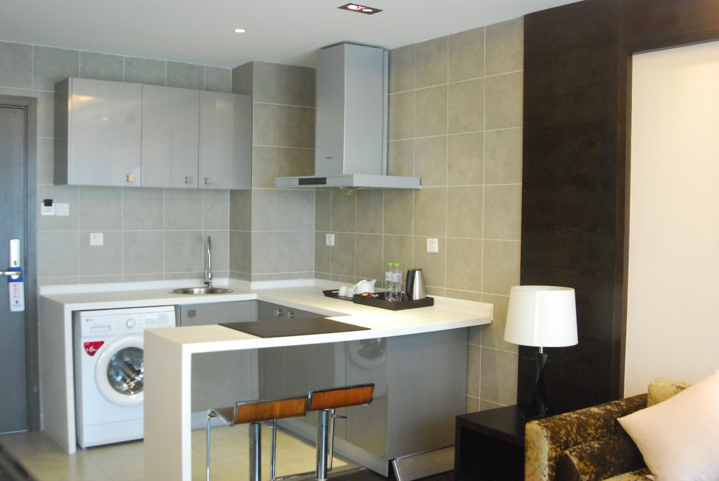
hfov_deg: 53.1
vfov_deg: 37.0
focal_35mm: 36
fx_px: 720
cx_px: 360
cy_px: 240
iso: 1600
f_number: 4
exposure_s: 1/80
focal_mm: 24
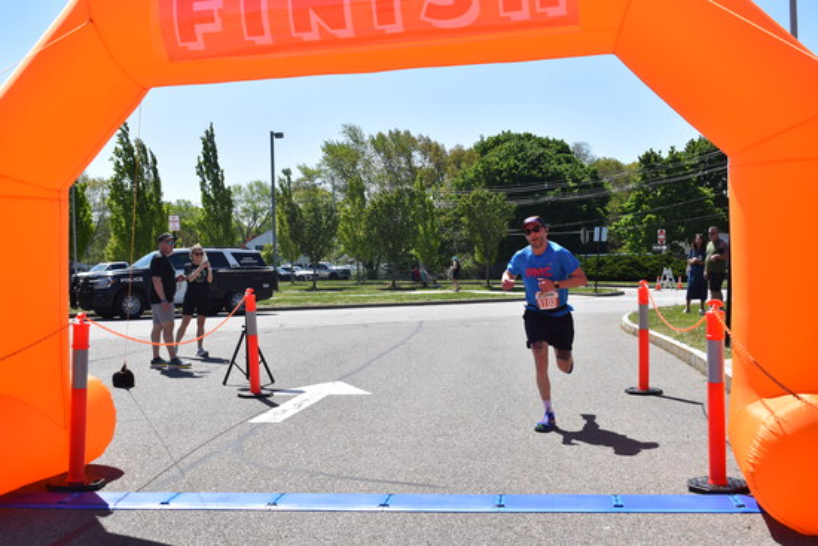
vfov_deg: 31.9
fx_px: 955
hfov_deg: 46.4
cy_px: 273
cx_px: 409
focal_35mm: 42
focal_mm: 28
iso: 400
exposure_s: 1/1600
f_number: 7.1
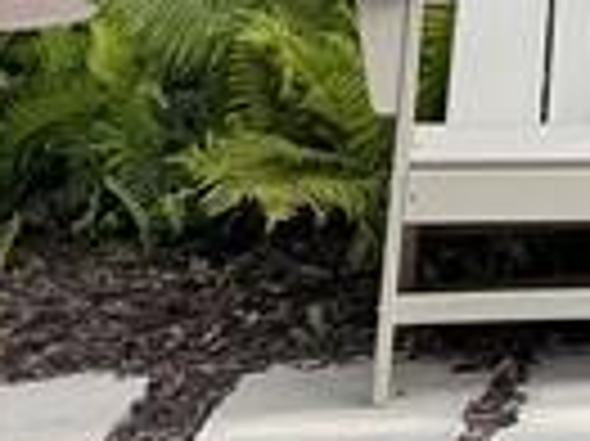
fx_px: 3201
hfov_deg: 9.2
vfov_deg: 6.6
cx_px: 1527
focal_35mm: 188
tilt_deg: +17.0
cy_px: -1224
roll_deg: +1.6
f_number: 1.78
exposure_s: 1/1437
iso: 100
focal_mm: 6.76
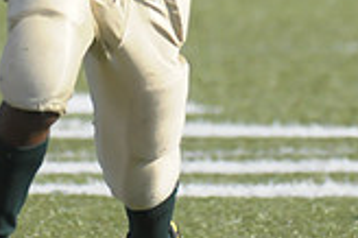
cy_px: -163
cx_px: 155
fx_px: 14266
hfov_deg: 1.4
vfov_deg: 1.0
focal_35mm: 1436
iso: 1600
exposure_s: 1/6400
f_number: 4
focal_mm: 270
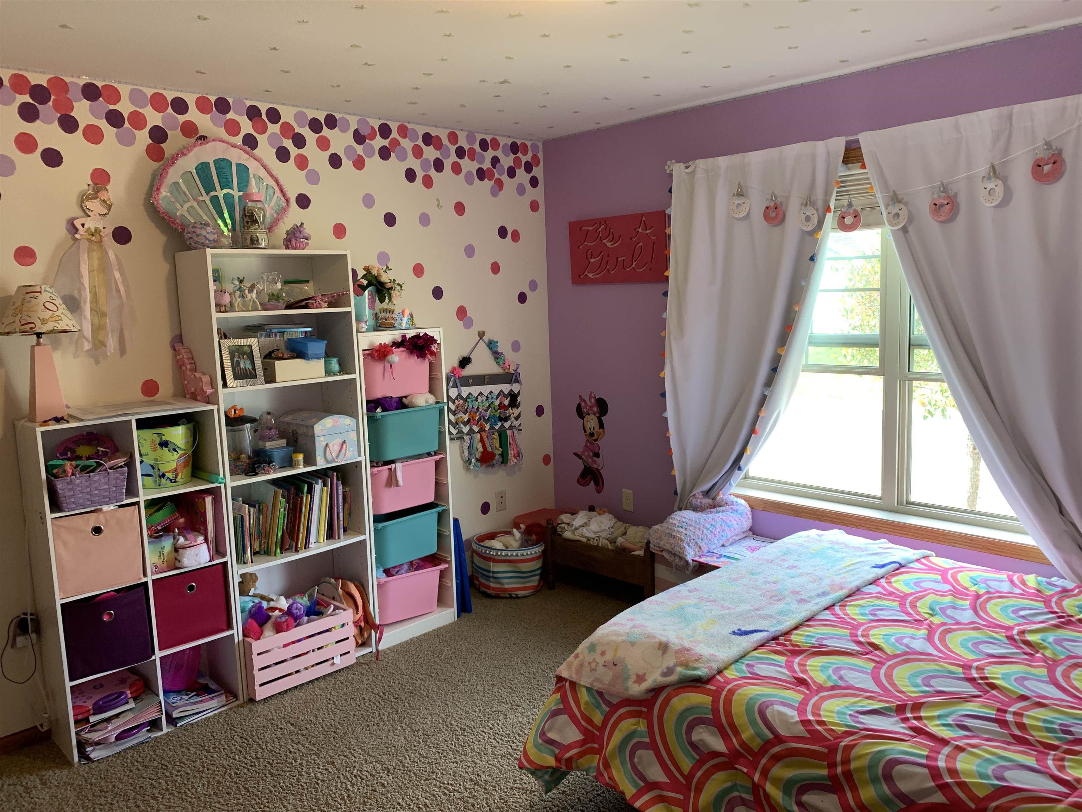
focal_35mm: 26
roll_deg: +2.1
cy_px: 406
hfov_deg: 67.3
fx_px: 813
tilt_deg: -7.7
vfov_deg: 53.1
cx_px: 541
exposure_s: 1/60
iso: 64
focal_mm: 4.25
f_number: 1.8
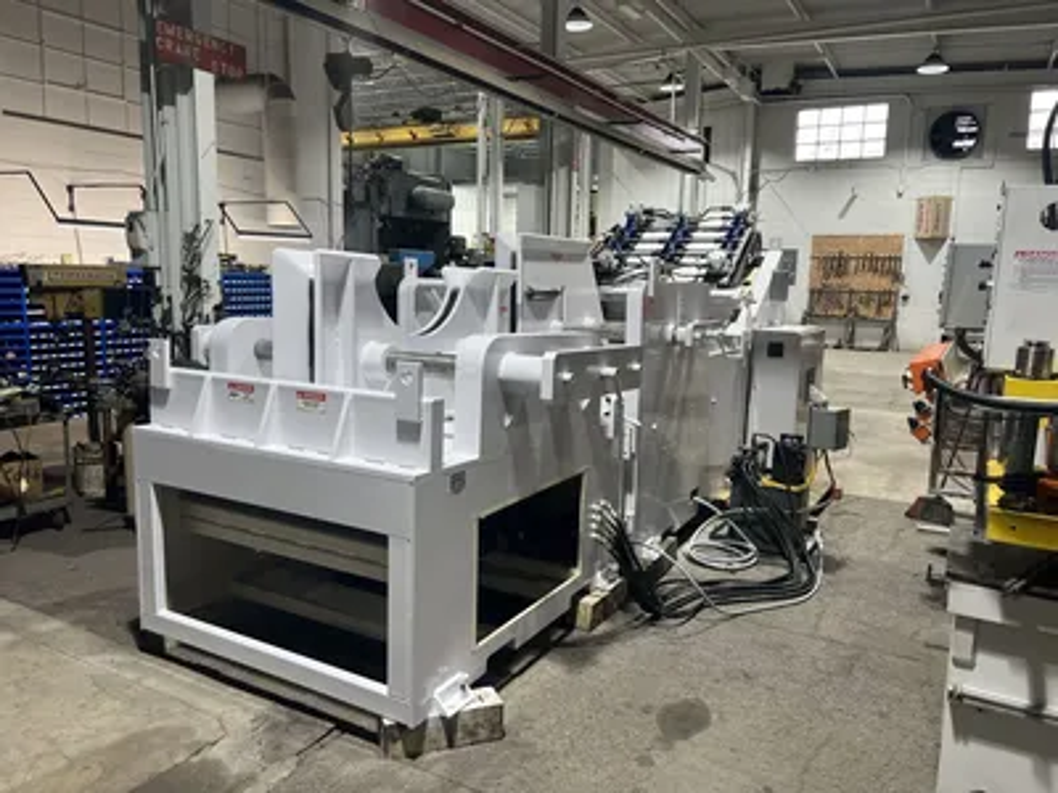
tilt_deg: -10.9
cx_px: 529
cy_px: 396
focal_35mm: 26
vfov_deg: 53.1
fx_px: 795
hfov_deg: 67.3
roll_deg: -1.5
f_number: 1.5
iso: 64
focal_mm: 5.7
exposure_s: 1/60
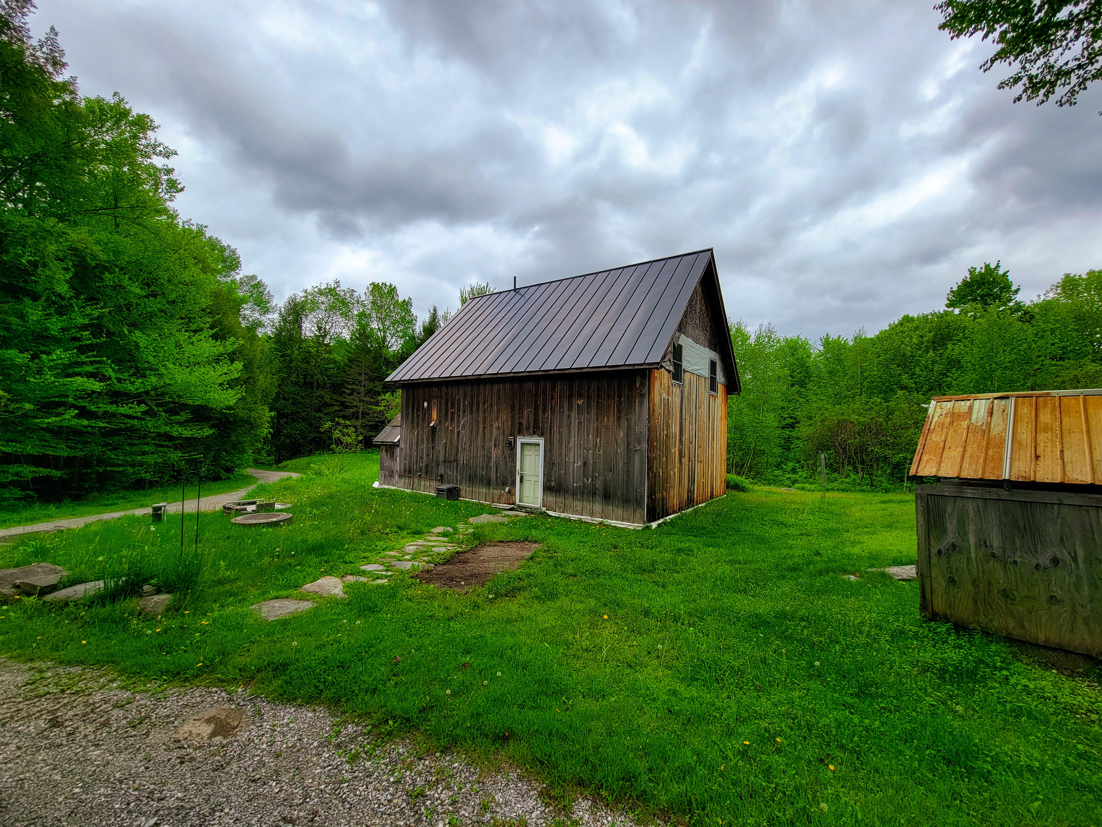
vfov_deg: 89.9
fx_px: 414
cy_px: 414
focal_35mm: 13
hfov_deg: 106.2
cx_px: 551
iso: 50
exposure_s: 1/1000
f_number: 2.2
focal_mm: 2.2
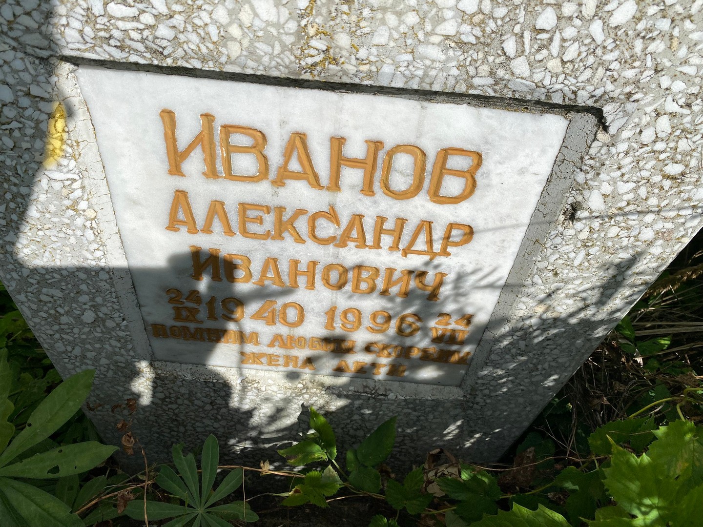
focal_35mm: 26
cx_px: 352
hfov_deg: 67.3
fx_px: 528
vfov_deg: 53.1
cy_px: 264
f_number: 1.8
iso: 32
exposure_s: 1/5025
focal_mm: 4.25
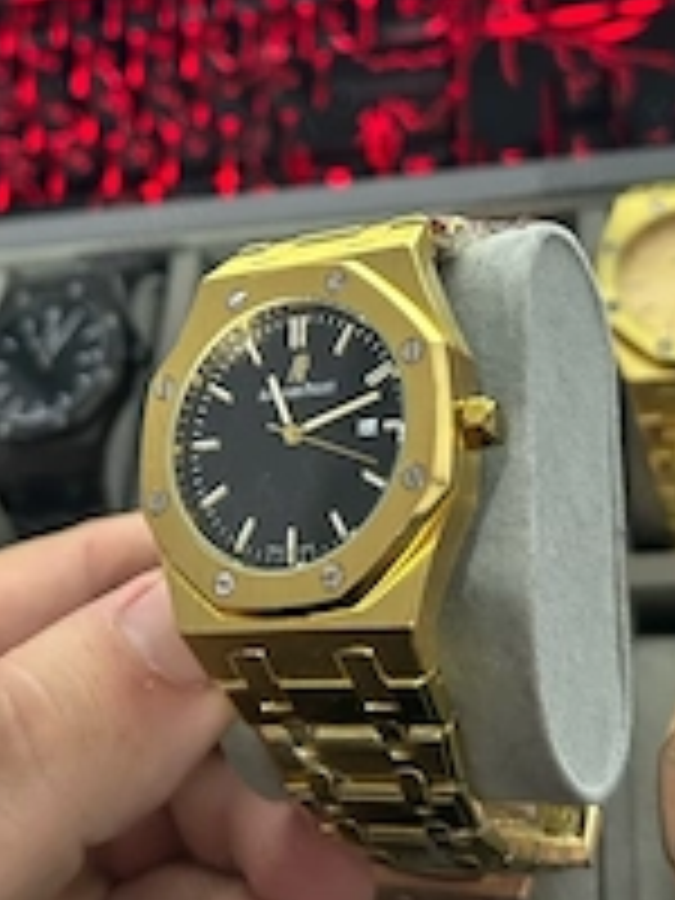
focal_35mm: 52
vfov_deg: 36.1
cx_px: 306
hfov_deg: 28.0
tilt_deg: -46.5
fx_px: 1352
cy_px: 238
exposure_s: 1/40
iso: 500
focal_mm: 5.7
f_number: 1.5
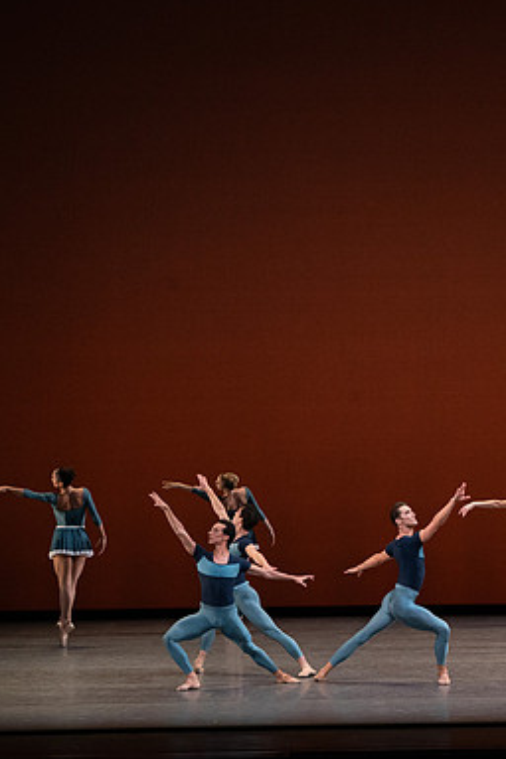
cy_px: 380
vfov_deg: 10.2
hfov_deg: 6.8
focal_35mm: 201
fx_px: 4237
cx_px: 478
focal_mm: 133
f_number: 9
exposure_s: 1/400
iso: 5000
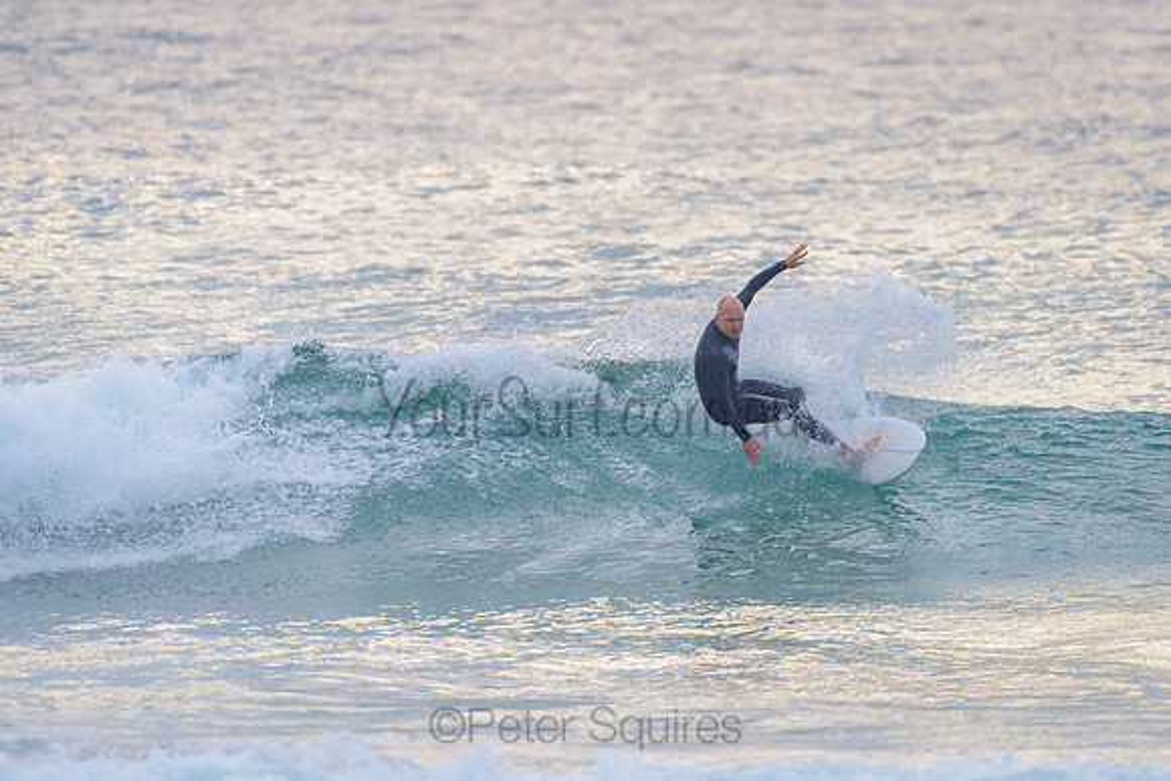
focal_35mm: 613
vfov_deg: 2.2
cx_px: 677
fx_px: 19948
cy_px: 378
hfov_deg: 3.4
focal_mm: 500
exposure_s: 1/1250
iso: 560
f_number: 5.6
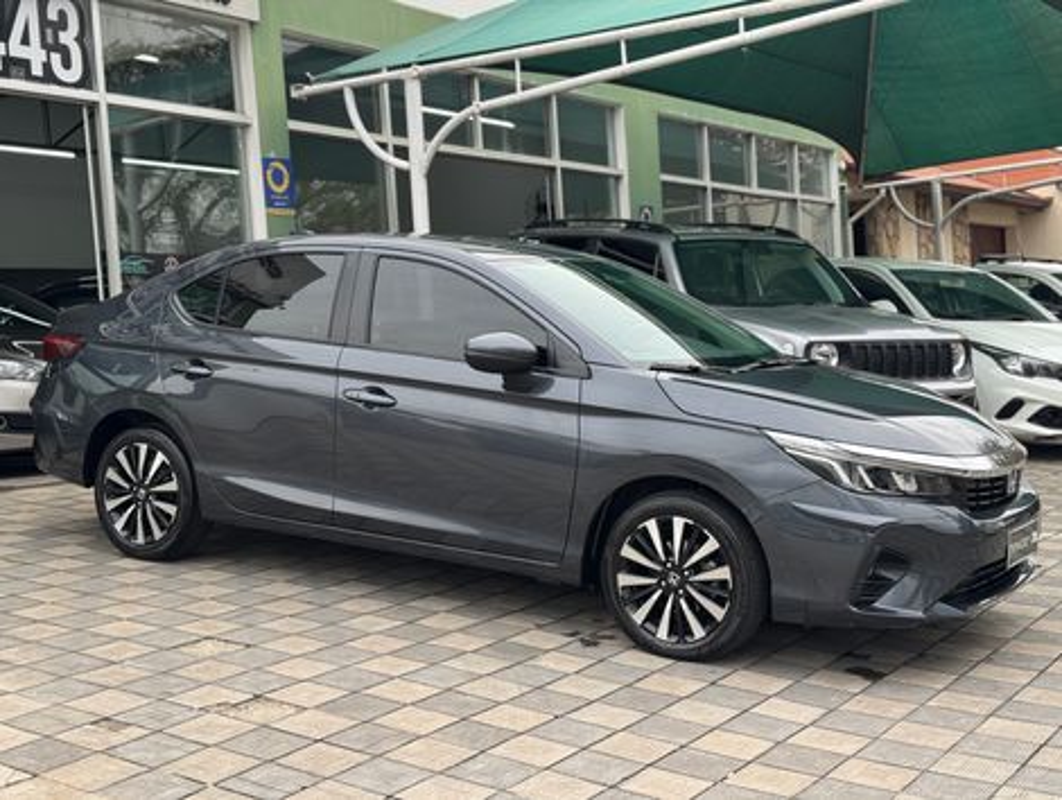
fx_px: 1475
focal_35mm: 48
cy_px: 400
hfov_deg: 39.6
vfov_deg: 30.3
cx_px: 531
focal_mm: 6.76
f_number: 1.78
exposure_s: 1/253
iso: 64
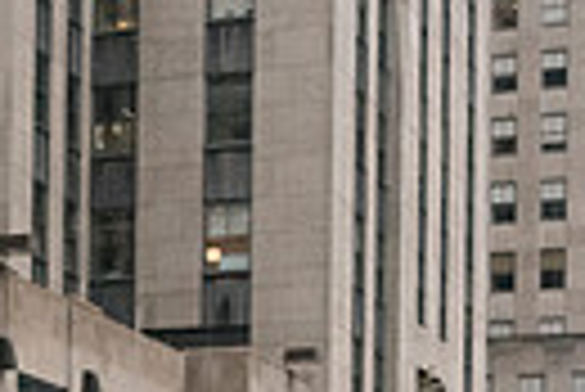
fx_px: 2326
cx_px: 27
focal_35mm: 143
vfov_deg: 9.2
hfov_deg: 14.2
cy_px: 692
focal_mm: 32
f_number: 2.8
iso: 10000
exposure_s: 1/2500
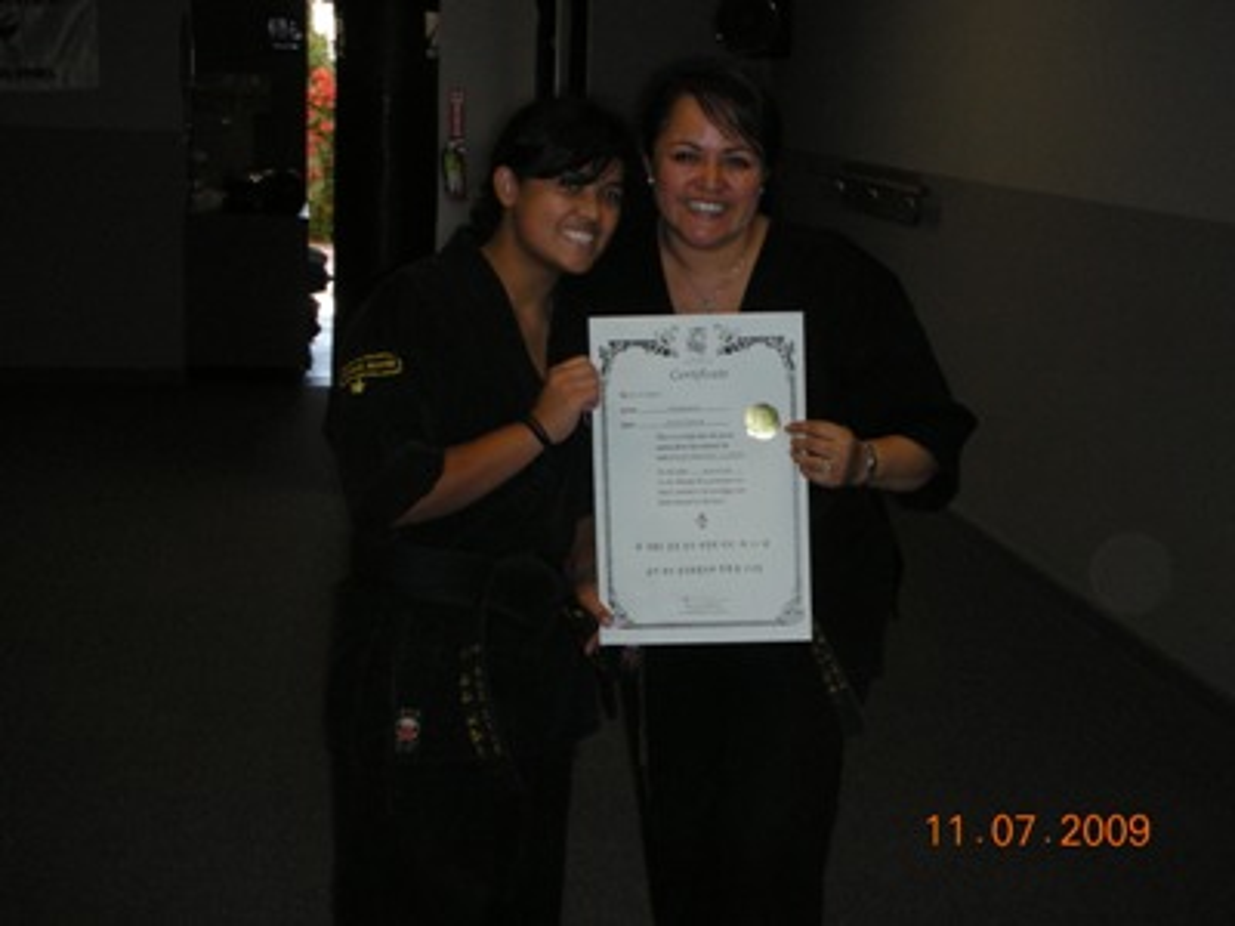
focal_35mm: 61
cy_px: 463
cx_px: 618
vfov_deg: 24.0
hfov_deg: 31.7
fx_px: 2176
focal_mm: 10.1
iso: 200
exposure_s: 1/120
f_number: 4
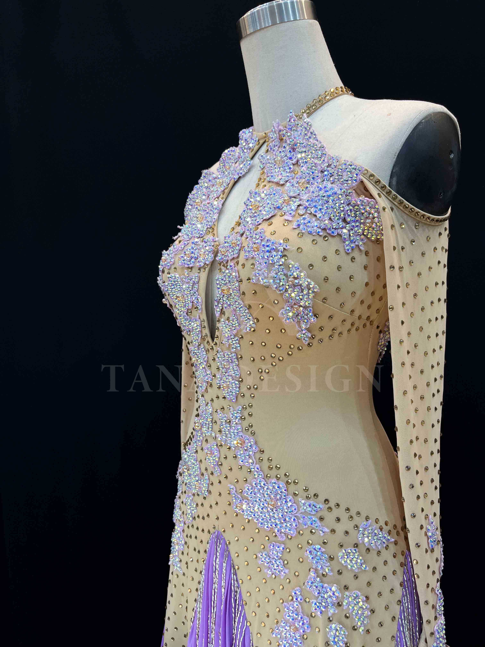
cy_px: 324
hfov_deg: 53.1
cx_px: 242
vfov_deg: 67.3
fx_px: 486
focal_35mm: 26
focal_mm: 5.1
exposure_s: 1/100
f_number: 1.6
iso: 50
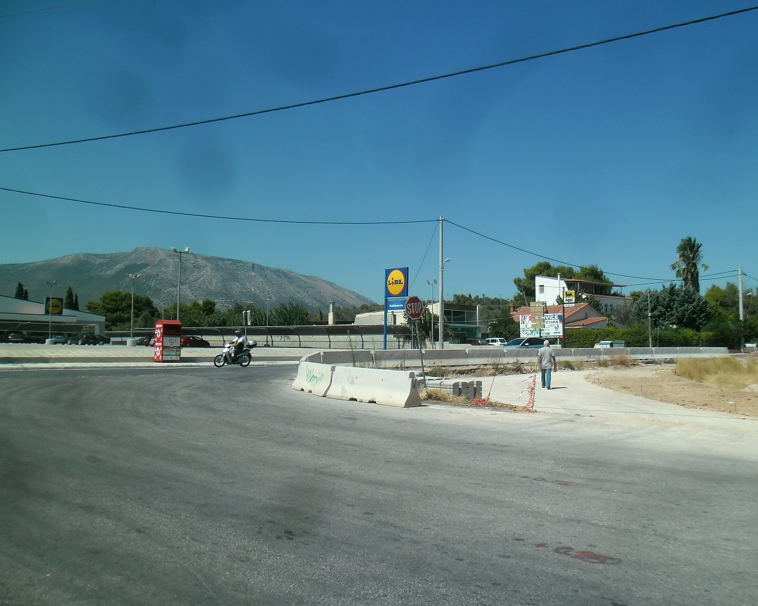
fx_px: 650
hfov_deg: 60.4
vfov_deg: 50.0
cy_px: 295
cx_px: 407
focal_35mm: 29
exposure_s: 1/224
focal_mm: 4.9
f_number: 9
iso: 80
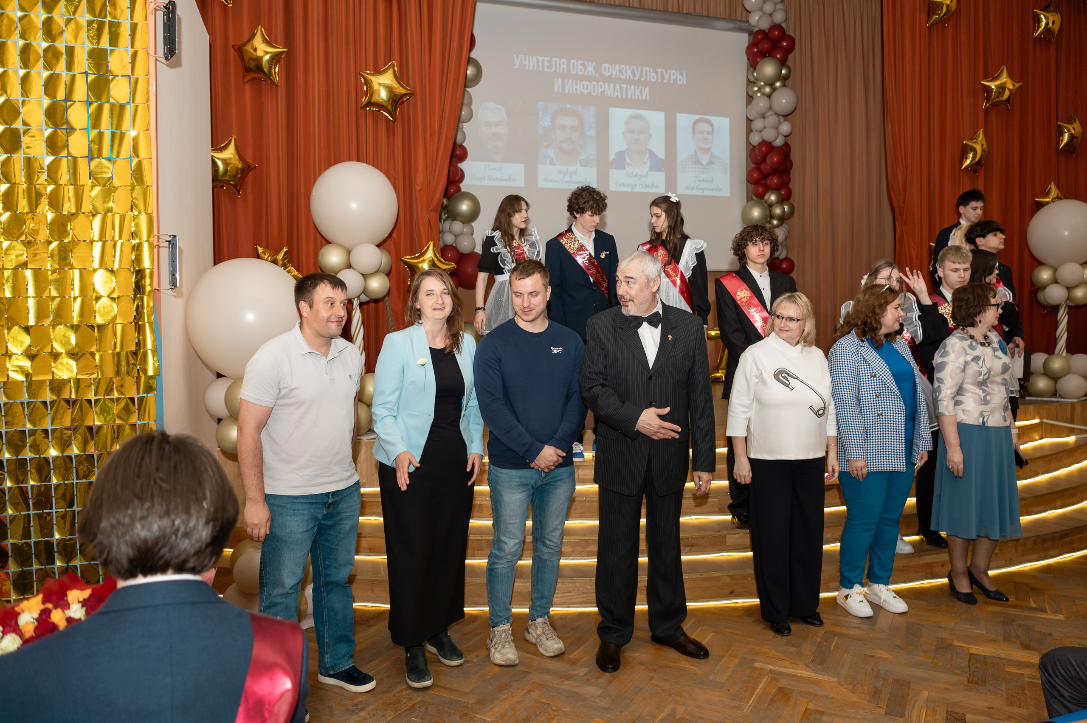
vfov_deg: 50.6
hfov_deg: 70.8
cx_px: 567
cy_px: 347
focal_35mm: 25
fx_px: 764
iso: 200
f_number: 2.8
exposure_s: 1/200
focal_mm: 24
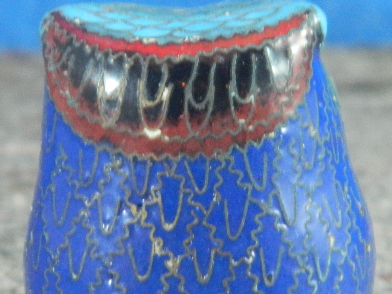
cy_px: 184
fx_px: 3918
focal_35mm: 346
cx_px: 218
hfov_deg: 5.7
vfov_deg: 4.3
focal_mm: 27
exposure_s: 1/10
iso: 400
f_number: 4.9
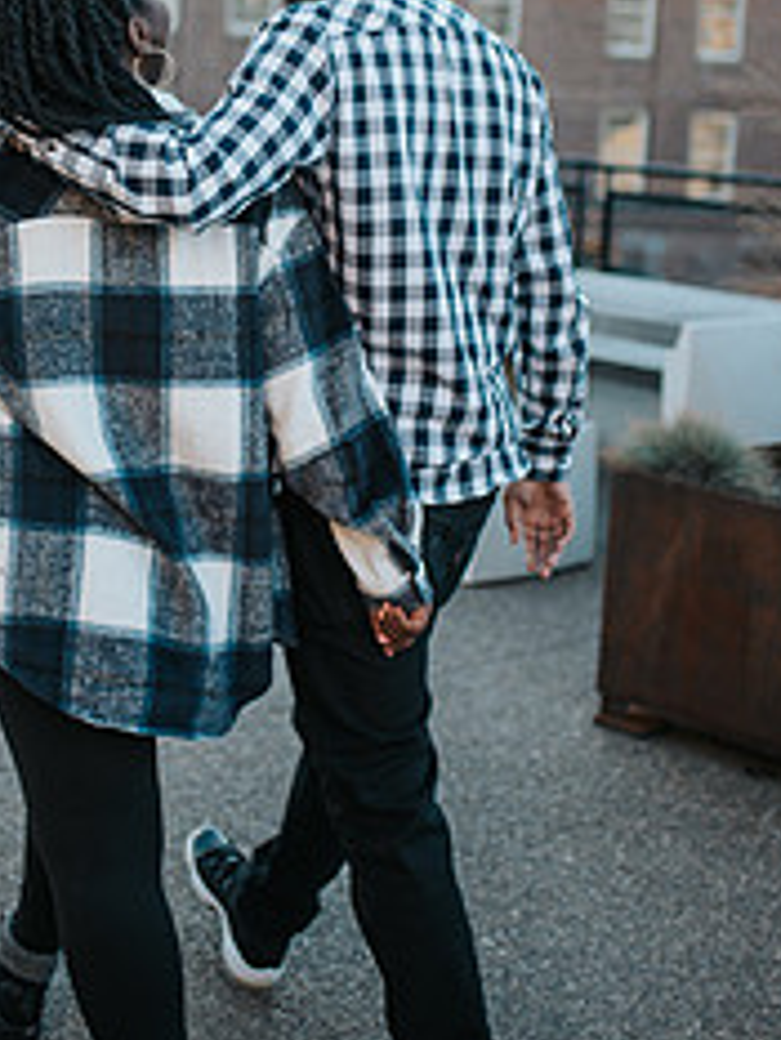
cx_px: 228
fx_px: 1954
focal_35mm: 65
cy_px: 237
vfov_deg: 29.3
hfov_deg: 22.5
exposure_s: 1/640
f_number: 1.8
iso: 125
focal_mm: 35
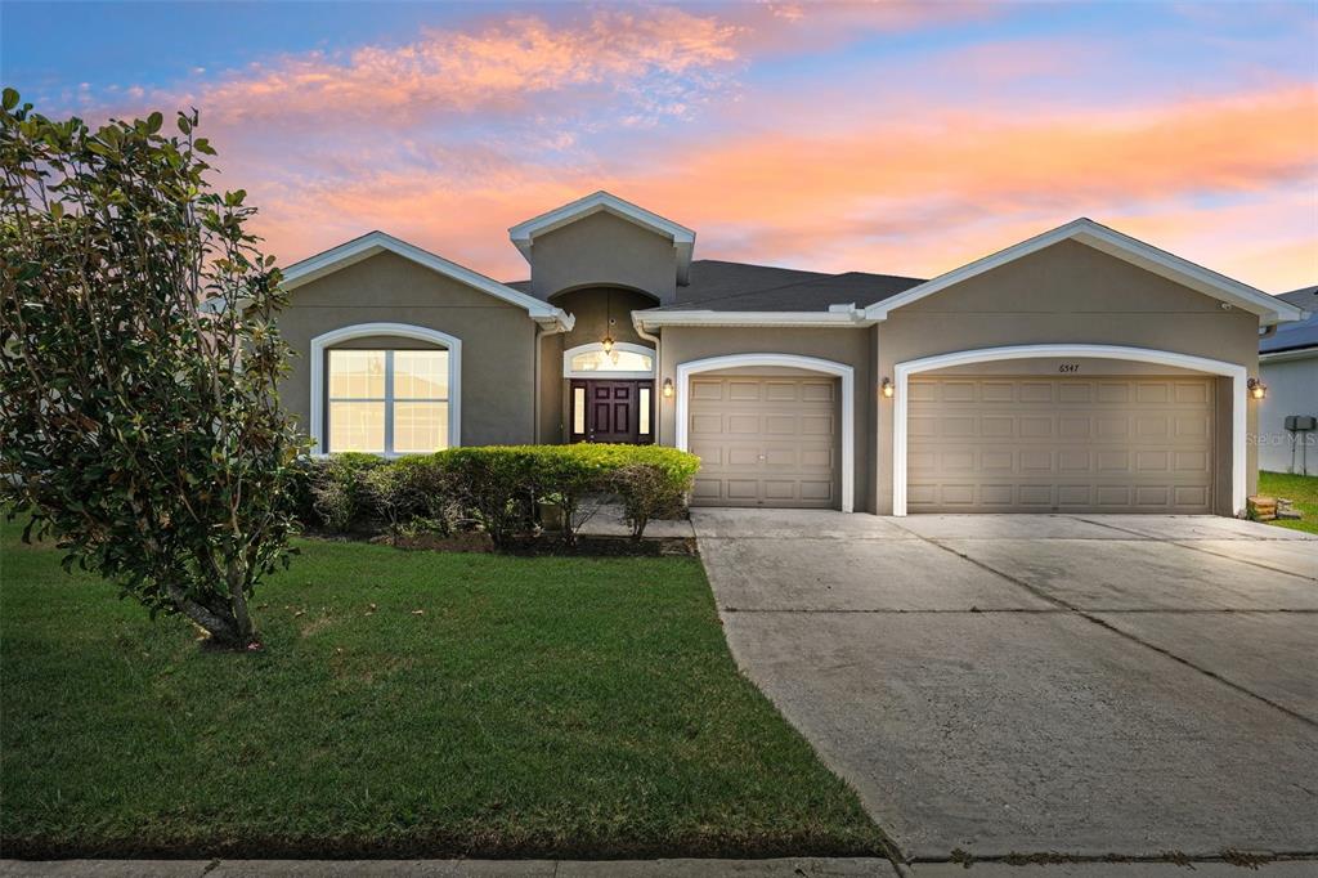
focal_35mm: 15
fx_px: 549
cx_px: 659
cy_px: 439
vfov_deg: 77.3
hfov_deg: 100.4
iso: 400
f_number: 8
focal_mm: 15
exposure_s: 1/500
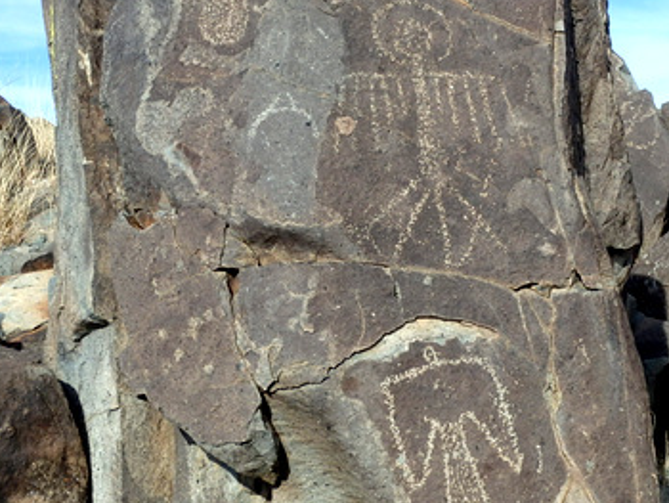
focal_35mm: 70
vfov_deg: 21.0
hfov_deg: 27.7
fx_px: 1354
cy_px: 250
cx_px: 403
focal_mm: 8.8
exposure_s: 1/640
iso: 125
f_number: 4.9
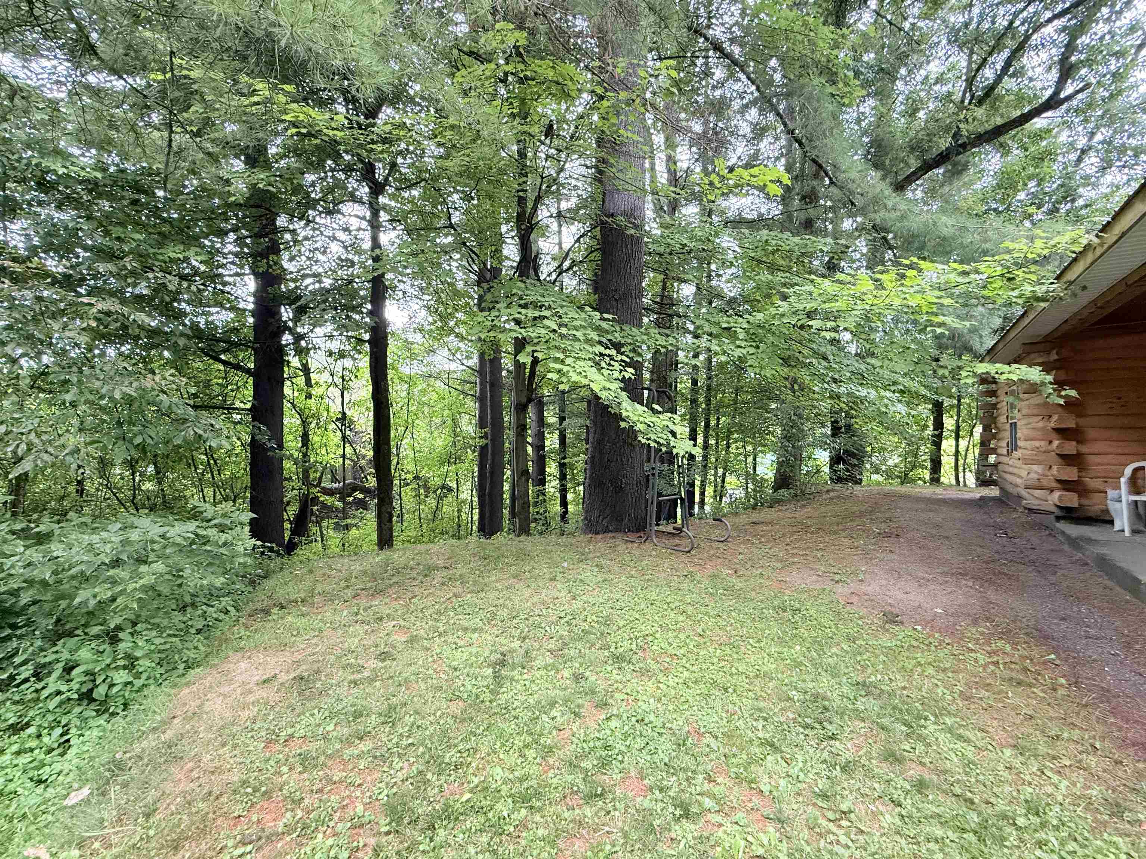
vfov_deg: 85.7
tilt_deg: +1.4
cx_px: 573
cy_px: 430
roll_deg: -0.1
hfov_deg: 102.1
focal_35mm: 14
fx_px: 463
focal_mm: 2.22
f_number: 2.2
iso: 250
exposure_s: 1/99
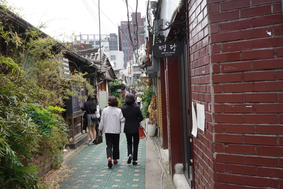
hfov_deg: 54.4
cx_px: 142
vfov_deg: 37.9
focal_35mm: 35
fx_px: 275
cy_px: 94
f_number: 16
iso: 640
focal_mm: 35
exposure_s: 1/100
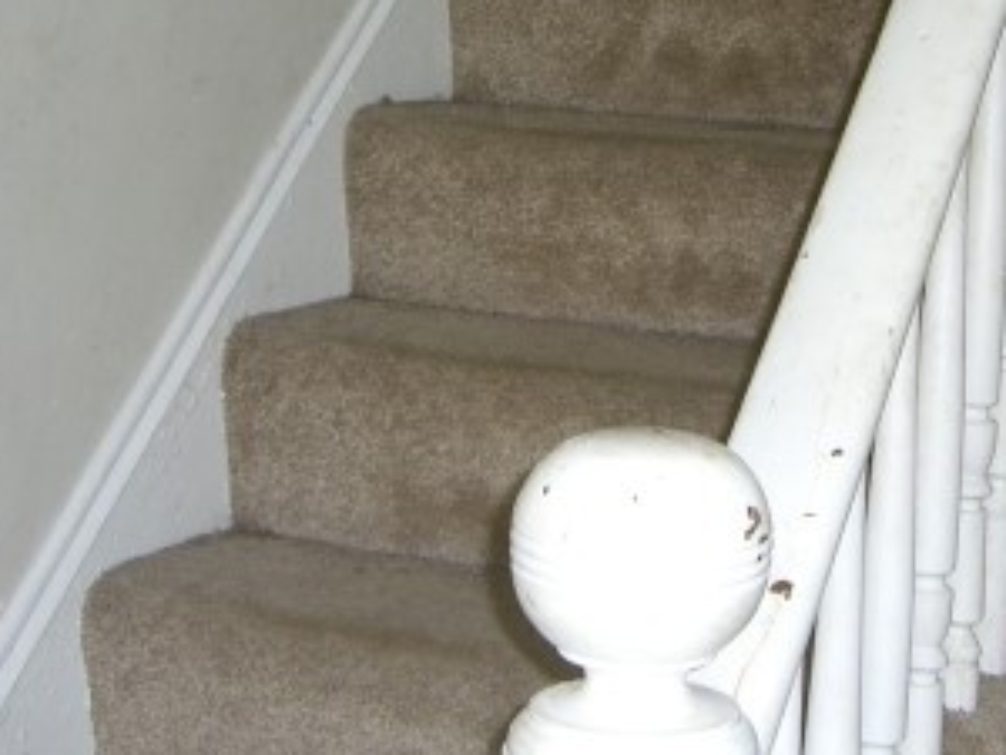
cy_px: 77
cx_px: 701
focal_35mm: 81
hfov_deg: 24.0
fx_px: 2354
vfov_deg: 17.9
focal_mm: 6.2
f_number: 2.7
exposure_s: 1/60
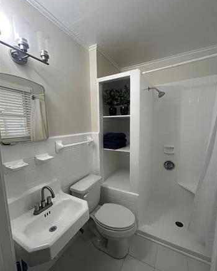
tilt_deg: -7.6
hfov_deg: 88.0
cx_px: 112
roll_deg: +1.3
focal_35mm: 14
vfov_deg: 100.6
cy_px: 141
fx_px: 112
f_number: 1.8
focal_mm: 1.57
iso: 200
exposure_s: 1/60
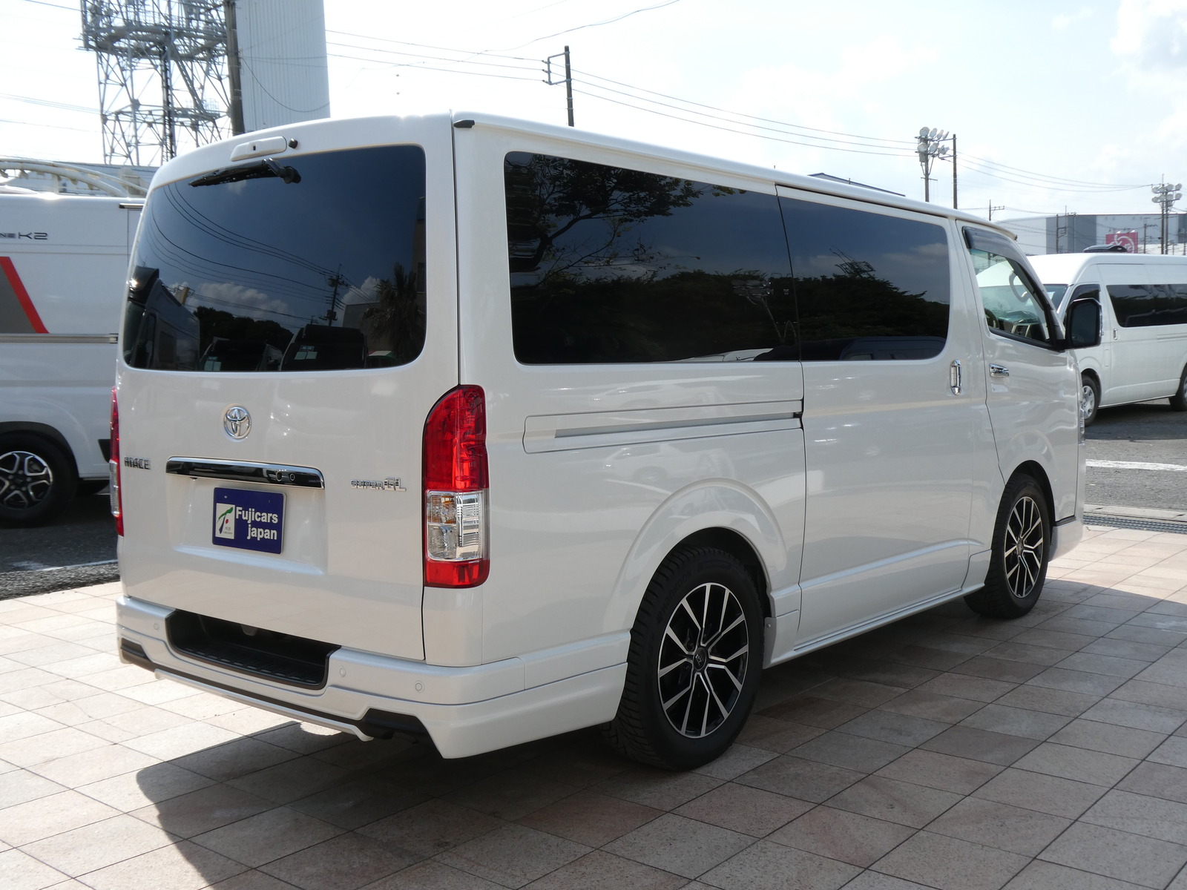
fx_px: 1200
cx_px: 594
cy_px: 445
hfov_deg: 52.6
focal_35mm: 35
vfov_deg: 40.7
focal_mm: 6.3
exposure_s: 1/800
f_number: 3.7
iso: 80
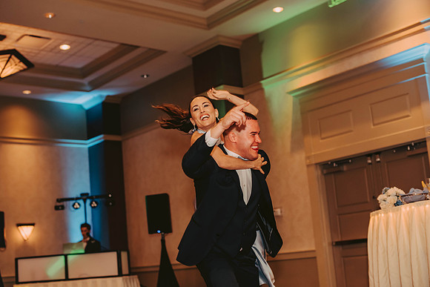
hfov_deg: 38.7
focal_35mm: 51
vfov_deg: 26.4
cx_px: 215
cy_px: 144
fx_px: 613
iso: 800
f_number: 2.5
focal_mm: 50
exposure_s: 1/125
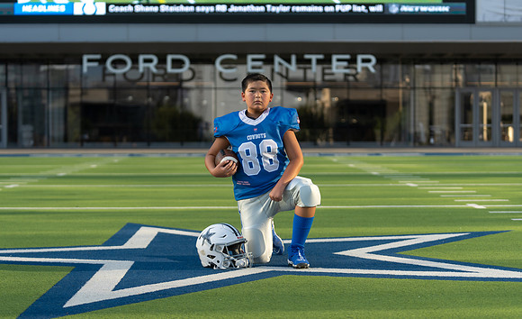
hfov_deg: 26.8
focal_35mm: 77
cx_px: 260
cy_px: 174
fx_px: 1095
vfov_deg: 16.6
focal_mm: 74
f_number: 2.8
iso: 100
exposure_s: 1/640
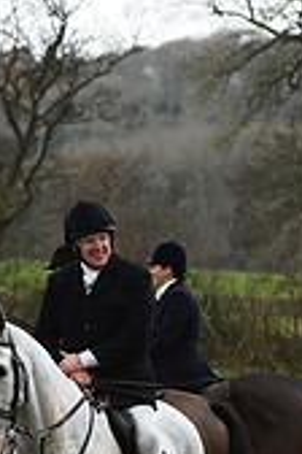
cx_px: -391
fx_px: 4429
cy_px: 254
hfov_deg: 3.8
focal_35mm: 352
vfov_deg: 5.9
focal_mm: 102
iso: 1600
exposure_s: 1/1000
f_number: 3.5
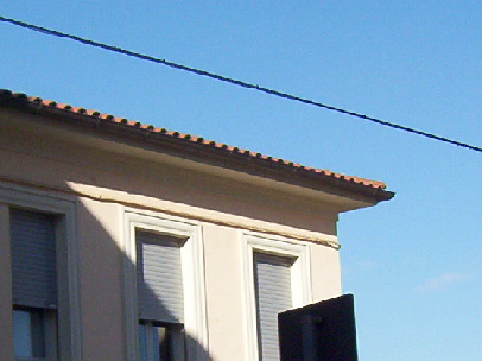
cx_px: 201
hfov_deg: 18.7
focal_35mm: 105
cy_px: 330
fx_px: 1461
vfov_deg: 13.9
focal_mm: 5.54
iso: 100
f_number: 5.24
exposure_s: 1/839
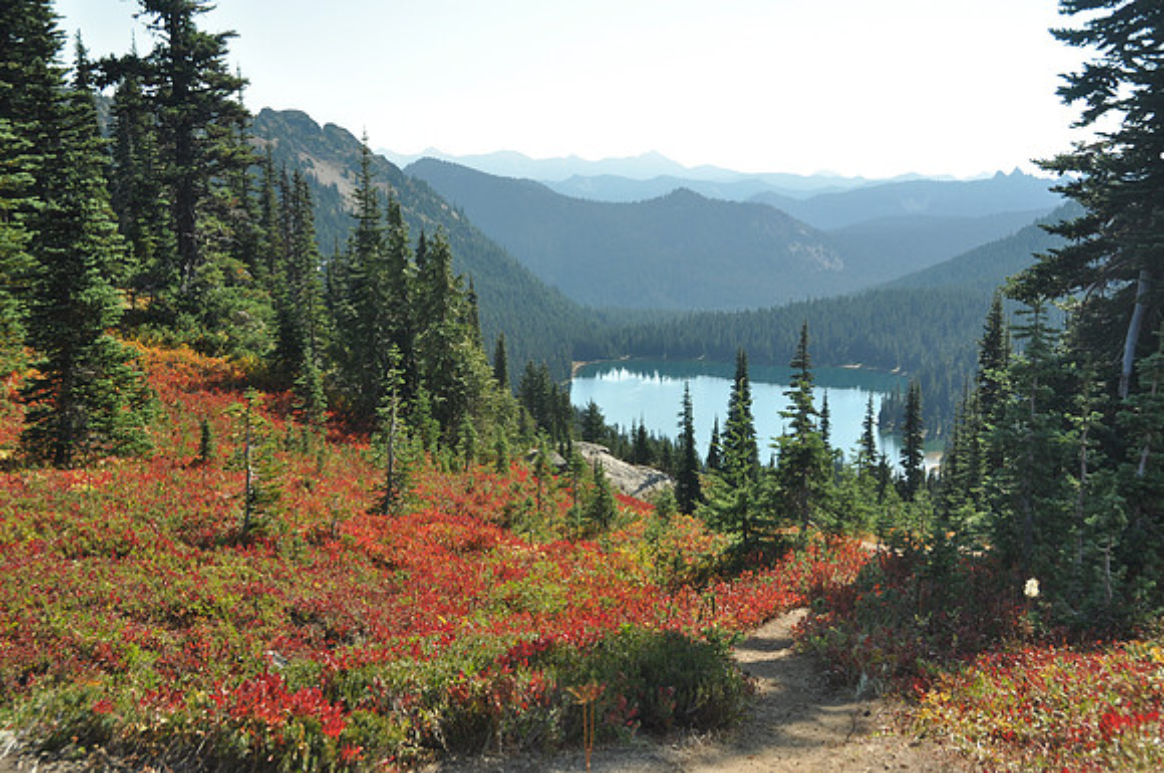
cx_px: 582
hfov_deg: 51.3
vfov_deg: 35.4
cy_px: 386
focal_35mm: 38
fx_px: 1211
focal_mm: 25
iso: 200
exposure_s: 1/80
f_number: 5.6
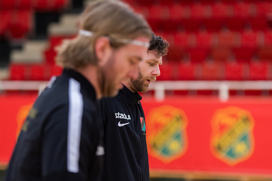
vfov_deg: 5.4
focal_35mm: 253
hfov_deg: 8.1
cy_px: 90
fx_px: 1911
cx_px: 136
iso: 900
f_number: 3.2
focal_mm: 160
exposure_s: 1/250
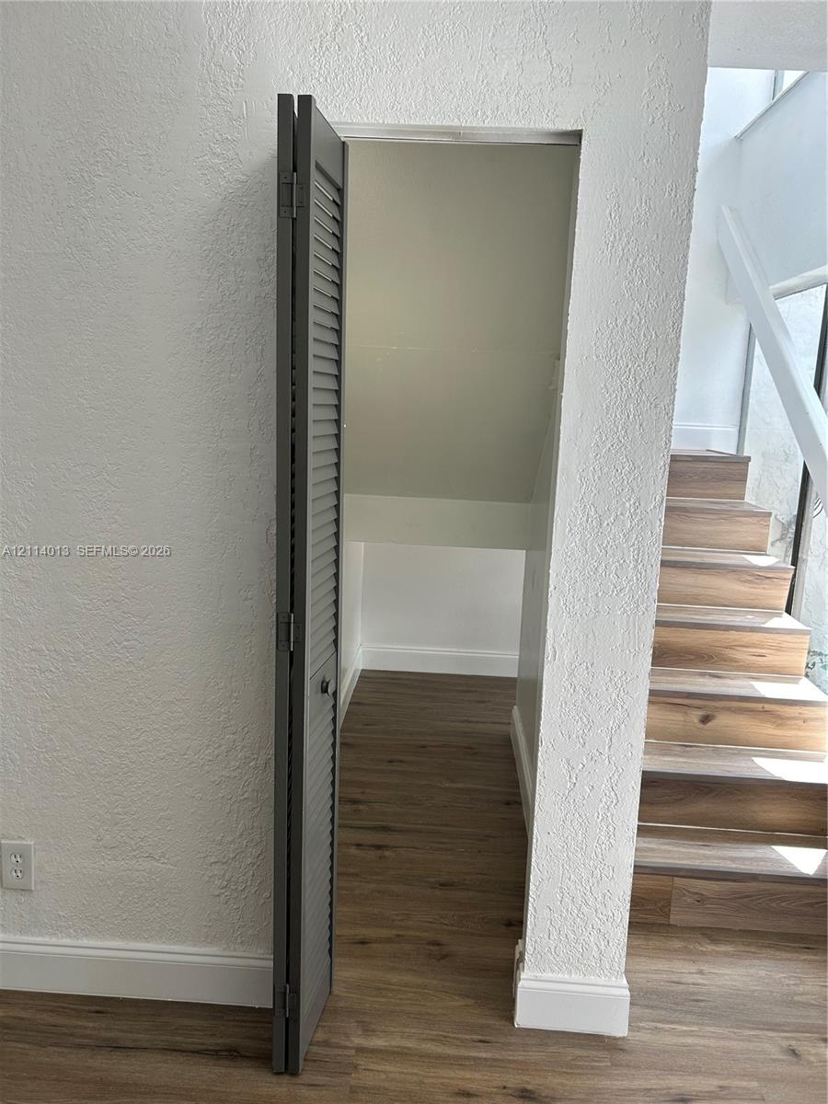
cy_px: 552
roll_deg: -2.5
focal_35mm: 26
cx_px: 414
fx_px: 829
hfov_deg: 53.1
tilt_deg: -7.5
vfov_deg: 67.3
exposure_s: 1/208
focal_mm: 5.7
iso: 40
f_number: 1.5
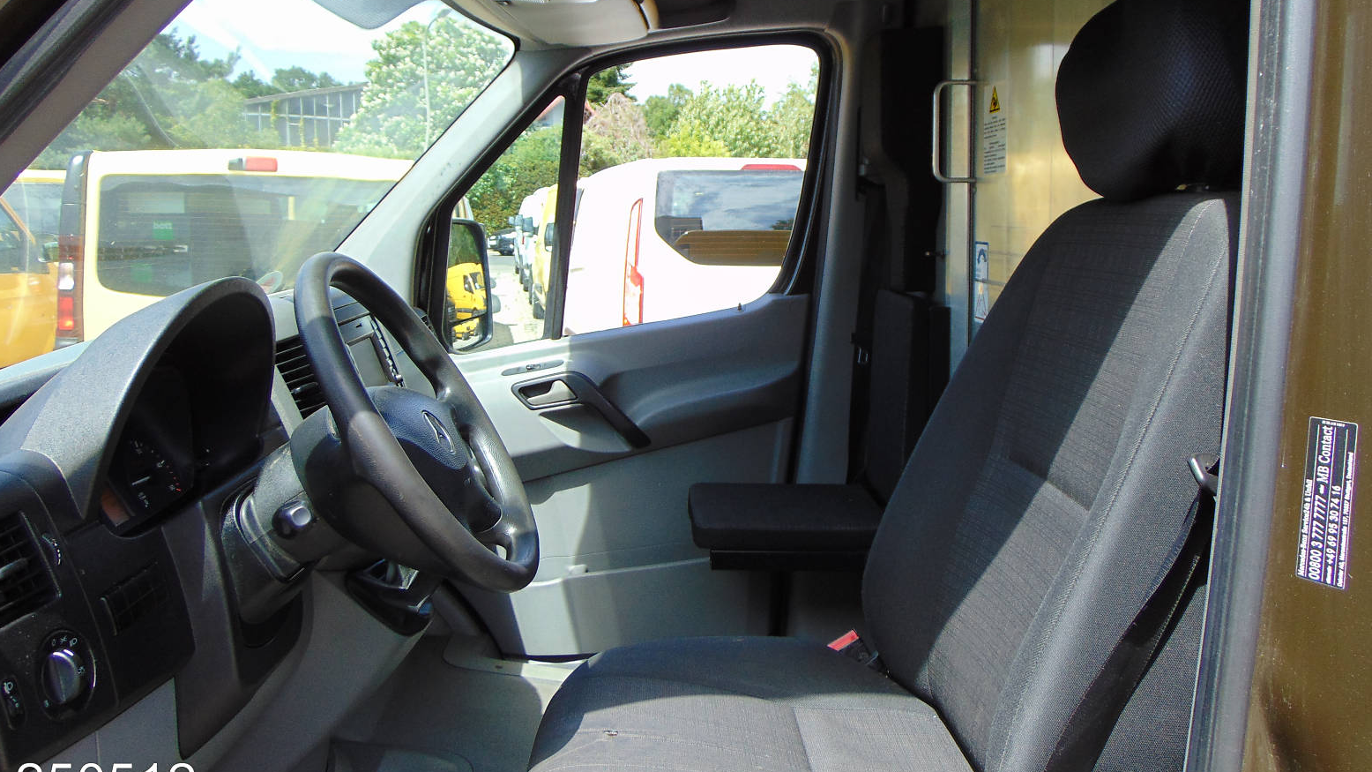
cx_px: 688
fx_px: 1019
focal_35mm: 28
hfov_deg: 67.9
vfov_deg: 41.2
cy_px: 297
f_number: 3
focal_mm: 4.5
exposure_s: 1/200
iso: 80
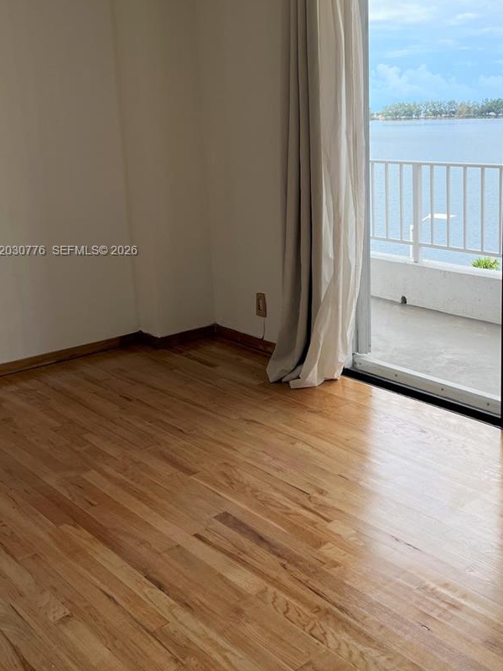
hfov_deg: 36.2
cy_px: 252
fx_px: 756
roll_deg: +0.7
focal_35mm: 39
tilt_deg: -10.9
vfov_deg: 47.4
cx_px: 360
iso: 50
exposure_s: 1/1355
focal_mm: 5.1
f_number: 1.6
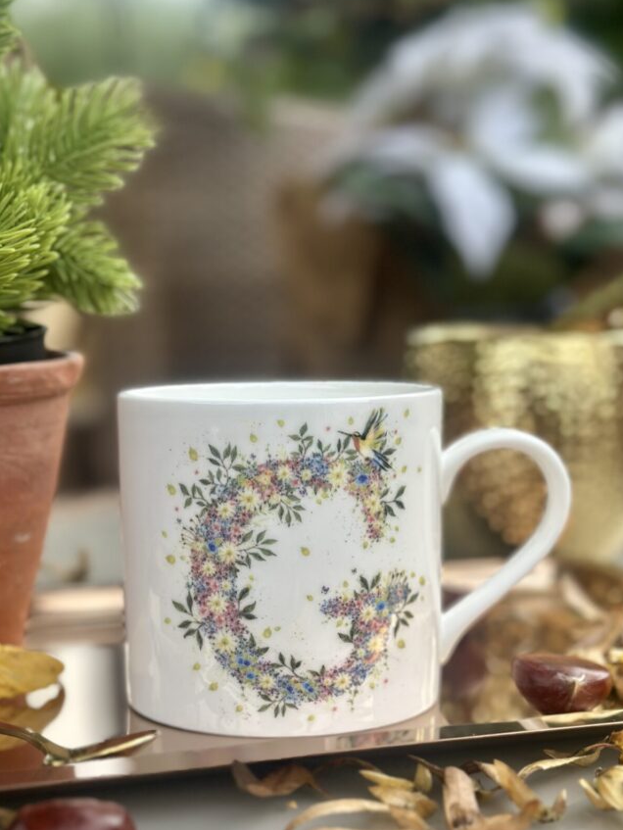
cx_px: 281
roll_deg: -0.4
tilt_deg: -8.0
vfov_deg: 33.1
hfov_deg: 25.2
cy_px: 491
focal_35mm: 58
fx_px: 1391
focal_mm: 6.86
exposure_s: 1/1695
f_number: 1.78
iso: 80
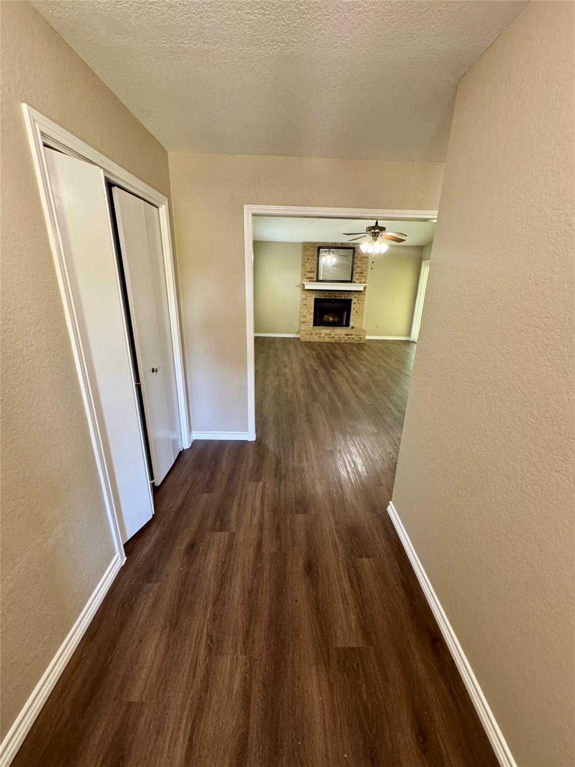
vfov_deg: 102.1
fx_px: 310
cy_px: 384
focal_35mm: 14
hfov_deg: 85.7
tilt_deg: -19.3
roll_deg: -0.8
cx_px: 288
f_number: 2.2
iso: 320
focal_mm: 2.22
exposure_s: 1/60
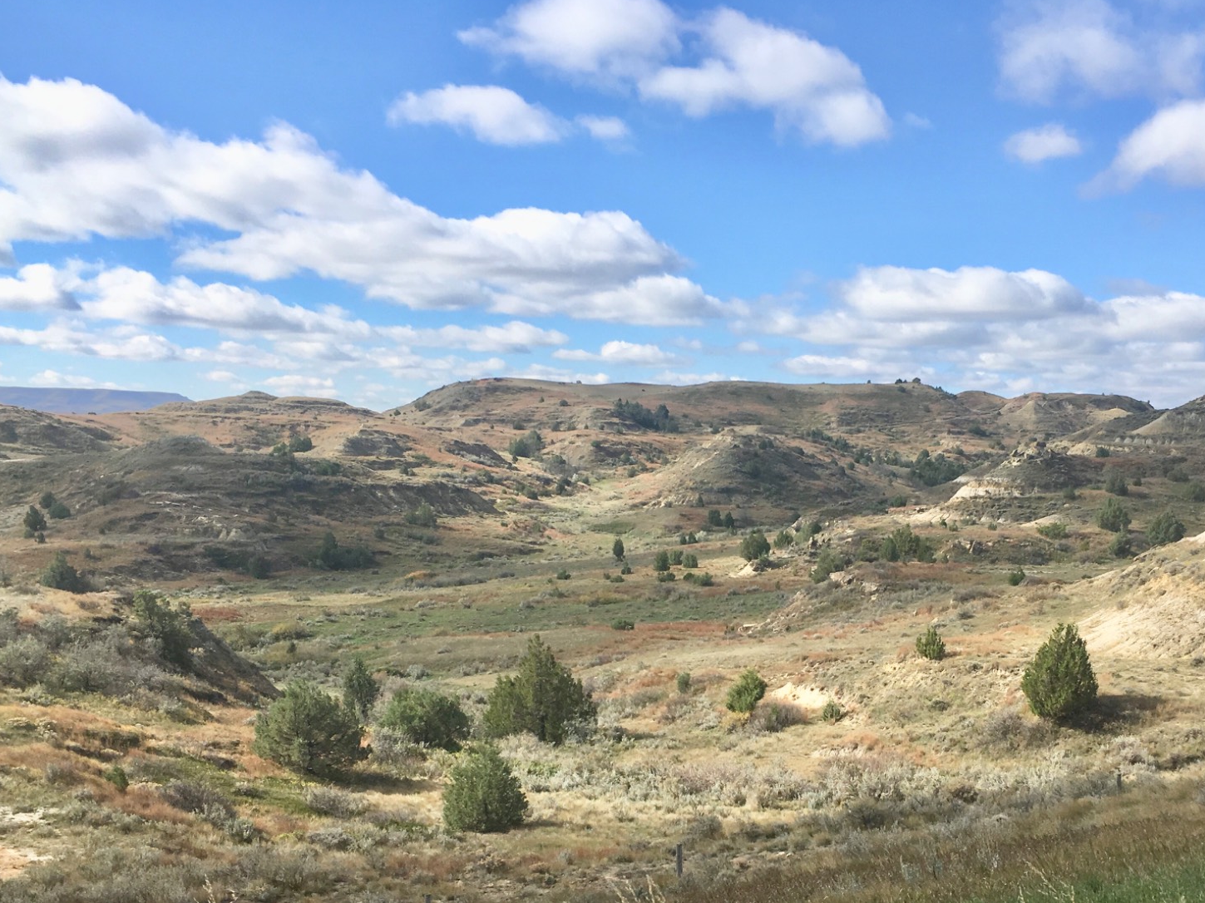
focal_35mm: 41
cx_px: 728
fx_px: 1427
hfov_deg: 45.5
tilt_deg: -8.6
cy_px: 621
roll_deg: -1.2
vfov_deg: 34.7
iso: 25
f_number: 2.2
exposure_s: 1/1508
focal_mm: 4.15
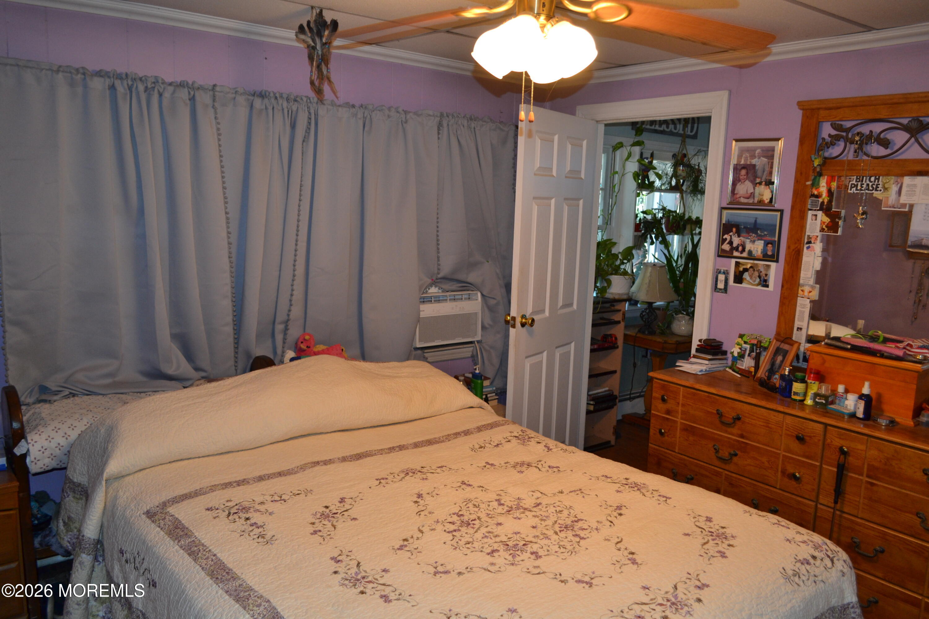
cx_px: 464
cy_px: 310
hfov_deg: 67.4
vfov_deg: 47.9
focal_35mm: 27
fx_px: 697
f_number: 3.5
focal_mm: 18
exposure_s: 1/60
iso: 450
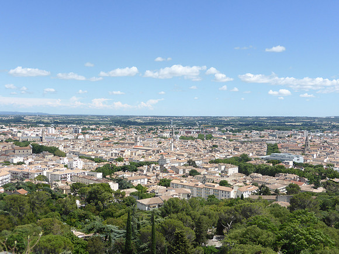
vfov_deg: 33.6
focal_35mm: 43
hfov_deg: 43.9
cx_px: 170
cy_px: 127
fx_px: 421
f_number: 3.9
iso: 100
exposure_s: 1/1000
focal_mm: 7.4
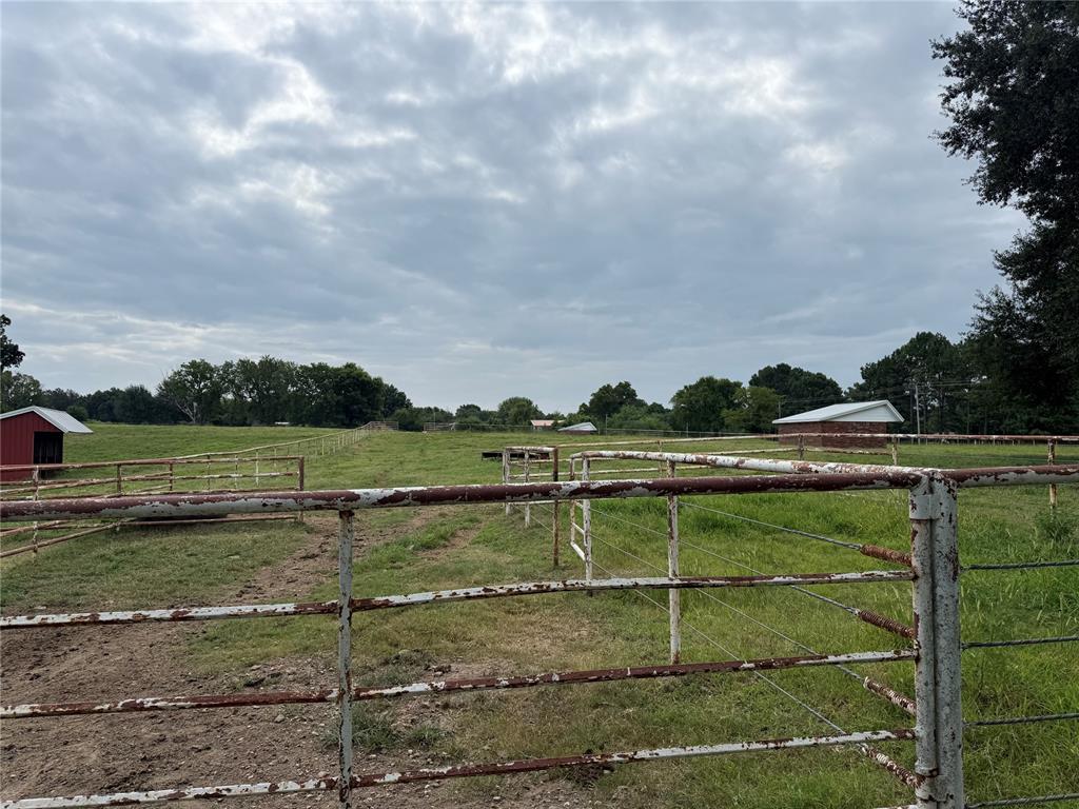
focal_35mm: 24
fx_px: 748
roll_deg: +0.2
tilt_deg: +2.7
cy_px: 404
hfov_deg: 71.6
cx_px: 540
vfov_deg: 56.8
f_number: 1.78
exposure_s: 1/5714
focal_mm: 6.76
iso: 80
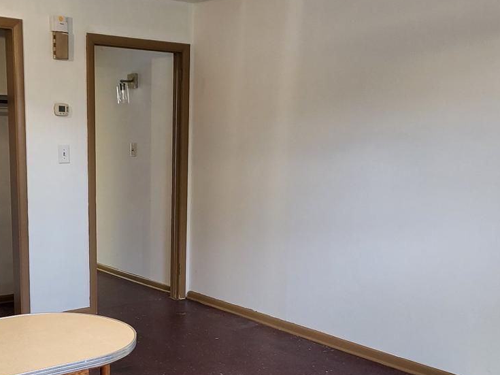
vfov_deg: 30.5
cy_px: 272
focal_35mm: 47
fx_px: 679
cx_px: 176
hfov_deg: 40.1
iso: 200
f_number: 1.8
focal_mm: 5
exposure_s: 1/60
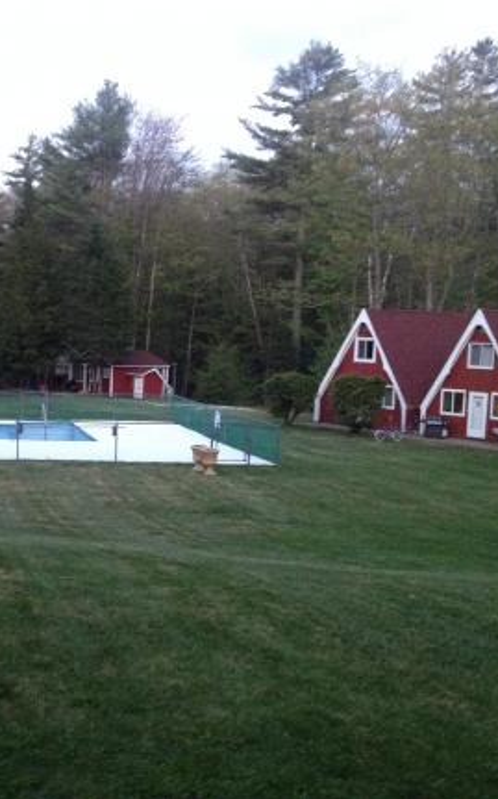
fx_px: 1087
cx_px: 19
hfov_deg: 24.8
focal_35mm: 50
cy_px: 399
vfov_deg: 40.3
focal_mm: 4.28
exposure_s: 1/20
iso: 320
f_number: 2.4
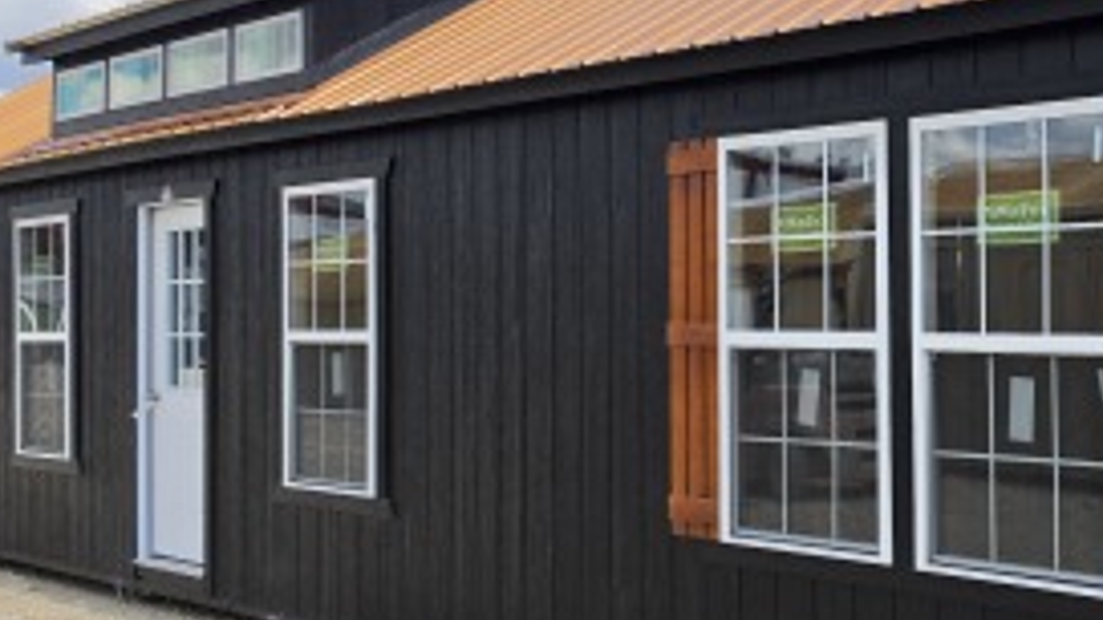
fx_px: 1726
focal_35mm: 59
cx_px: 888
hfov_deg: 34.3
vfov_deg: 20.4
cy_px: 288
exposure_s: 1/7329
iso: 64
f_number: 1.4
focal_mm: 6.5
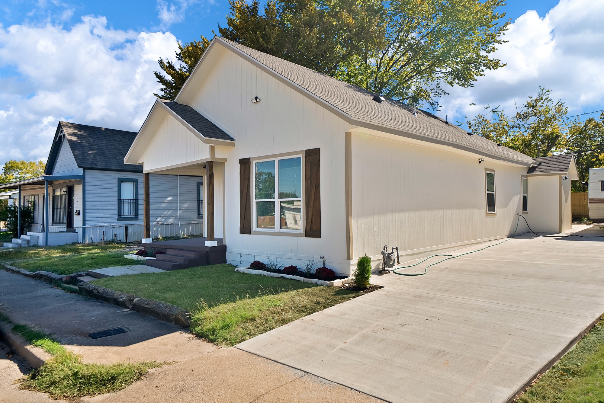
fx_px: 403
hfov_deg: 73.7
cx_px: 302
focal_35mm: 24
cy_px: 202
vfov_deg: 53.2
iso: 640
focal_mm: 24
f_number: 9
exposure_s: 1/320
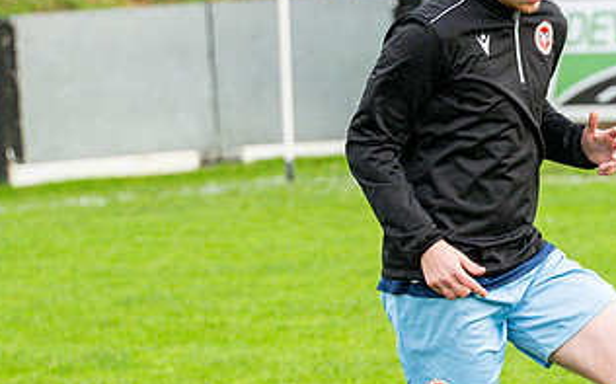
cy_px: 438
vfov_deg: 3.4
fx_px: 6476
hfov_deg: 5.4
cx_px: 577
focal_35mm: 386
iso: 800
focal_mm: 90
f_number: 2.8
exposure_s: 1/1600
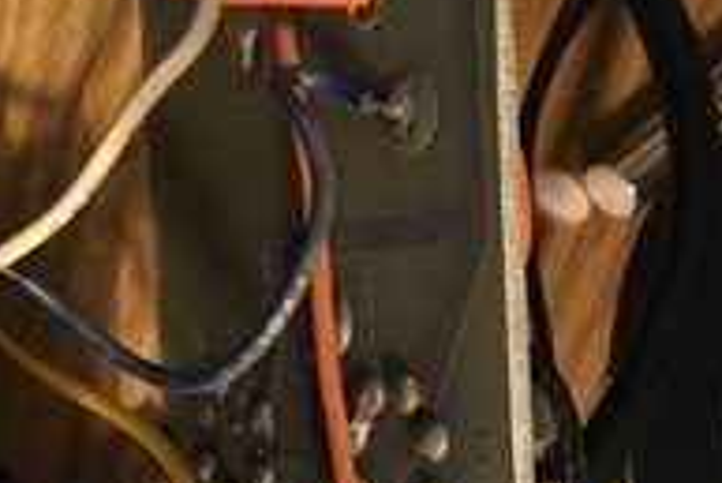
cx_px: 123
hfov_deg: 26.4
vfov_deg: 18.1
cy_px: 359
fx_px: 1505
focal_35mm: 75
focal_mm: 4.15
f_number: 2.2
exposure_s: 1/30
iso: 160
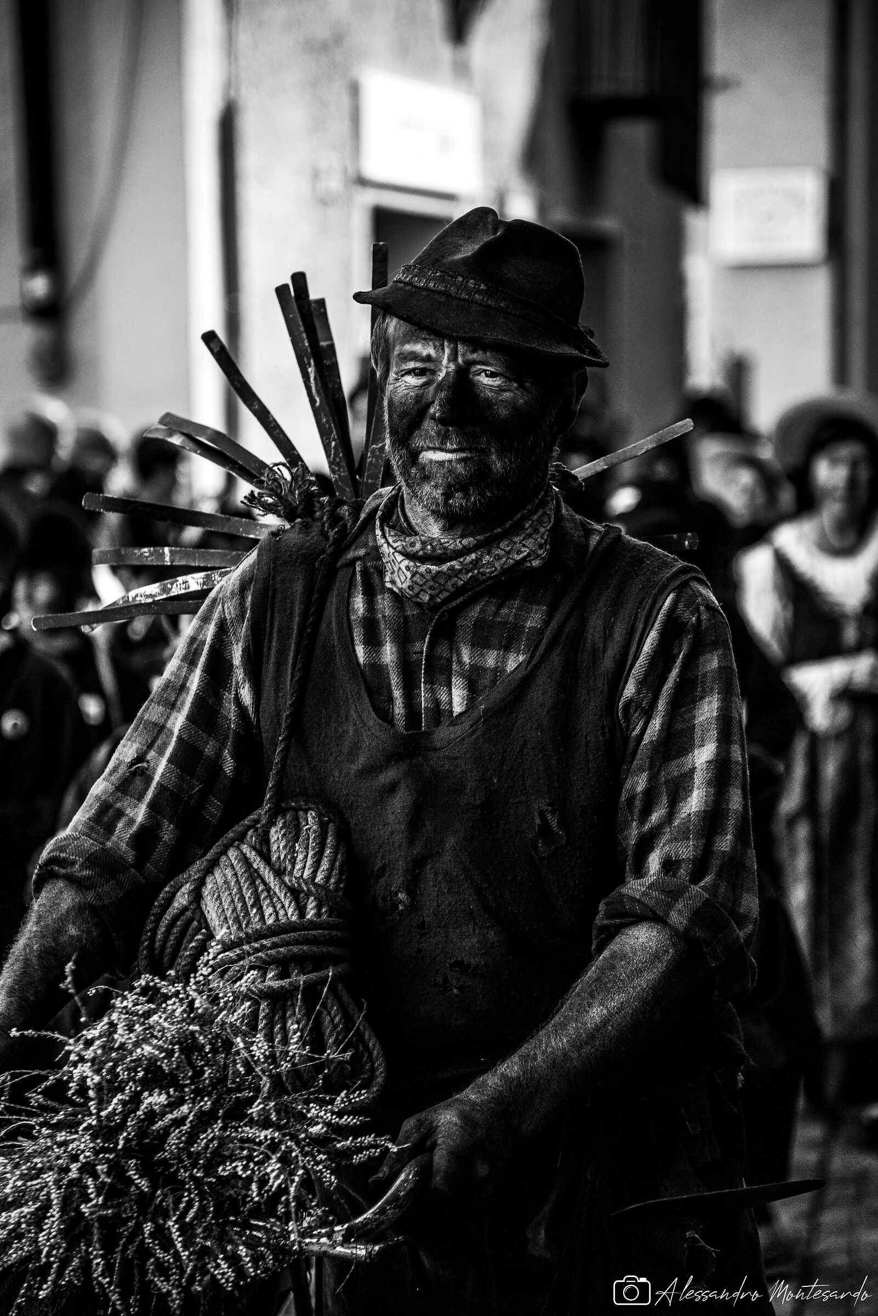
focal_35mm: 120
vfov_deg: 17.1
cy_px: 658
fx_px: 4386
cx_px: 439
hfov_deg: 11.4
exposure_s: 1/1600
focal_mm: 120
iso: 500
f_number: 4
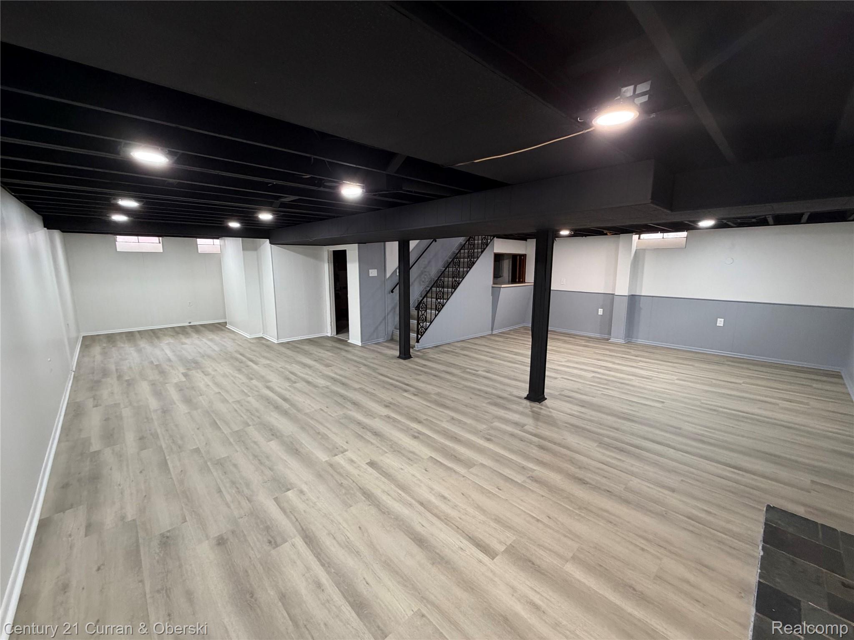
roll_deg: -0.3
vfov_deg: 85.7
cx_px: 427
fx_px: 345
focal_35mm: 14
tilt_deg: -9.5
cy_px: 320
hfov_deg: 102.1
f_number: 2.2
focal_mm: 2.22
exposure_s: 1/60
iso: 320
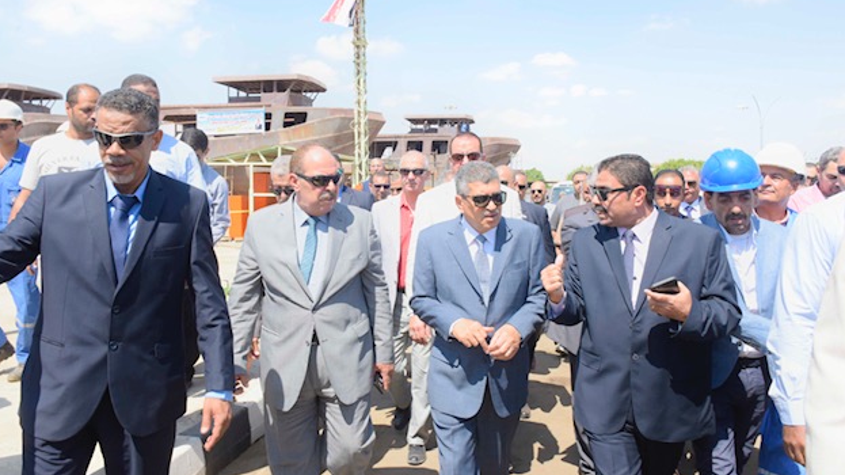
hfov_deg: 67.9
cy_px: 191
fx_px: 627
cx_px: 412
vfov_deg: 41.3
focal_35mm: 28
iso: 800
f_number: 16
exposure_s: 1/250
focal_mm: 26
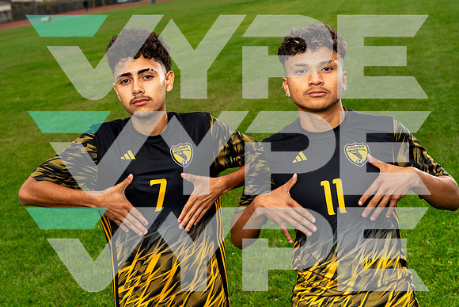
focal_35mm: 66
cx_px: 230
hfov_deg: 30.5
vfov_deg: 20.6
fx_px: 842
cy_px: 154
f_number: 7.1
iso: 250
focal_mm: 66
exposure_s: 1/200
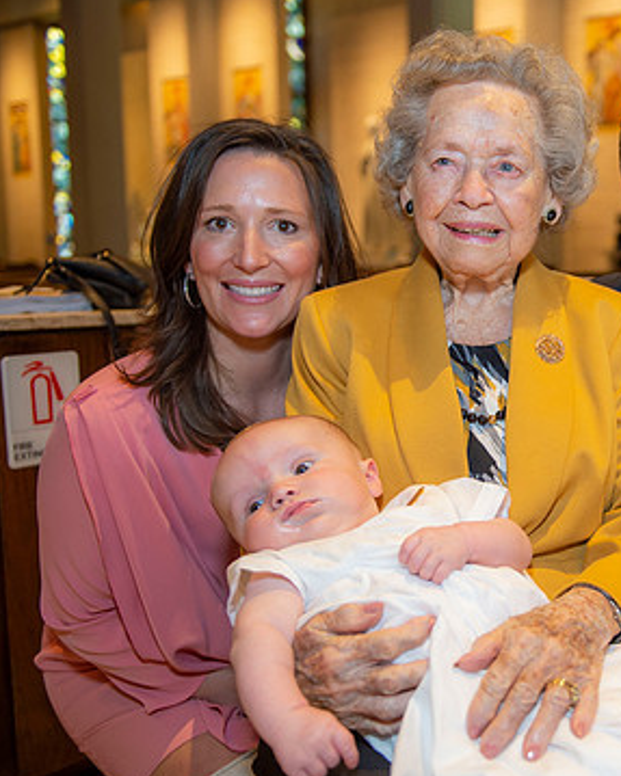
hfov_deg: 30.7
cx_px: 552
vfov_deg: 39.6
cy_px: 391
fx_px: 1080
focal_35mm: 47
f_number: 2.8
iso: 900
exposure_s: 1/100
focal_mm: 31
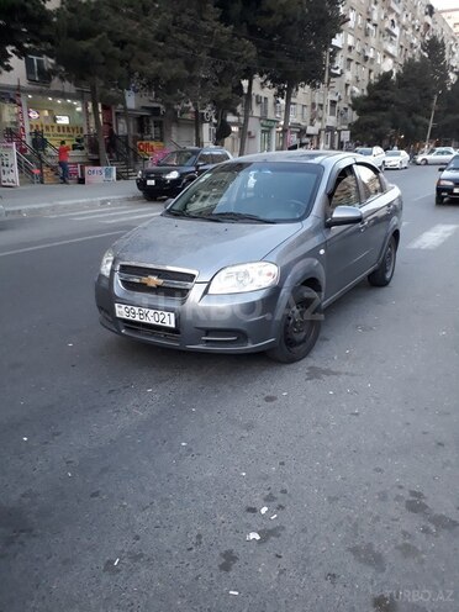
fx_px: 477
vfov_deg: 65.3
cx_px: 230
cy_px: 306
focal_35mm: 27
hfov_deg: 51.4
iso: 160
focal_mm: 3.6
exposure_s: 1/33
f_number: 1.9
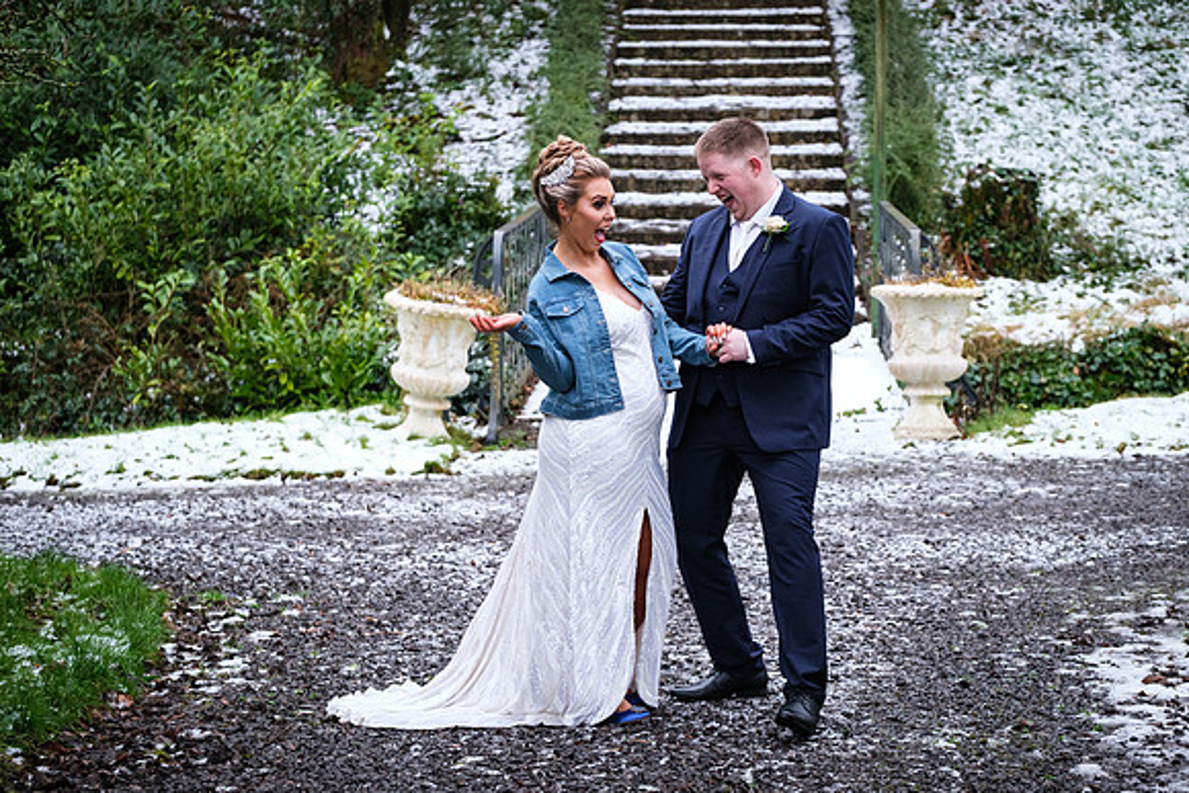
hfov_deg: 24.4
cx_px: 645
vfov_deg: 16.4
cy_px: 363
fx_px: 2745
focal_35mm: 83
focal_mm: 50
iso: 2500
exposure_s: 1/160
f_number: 2.8
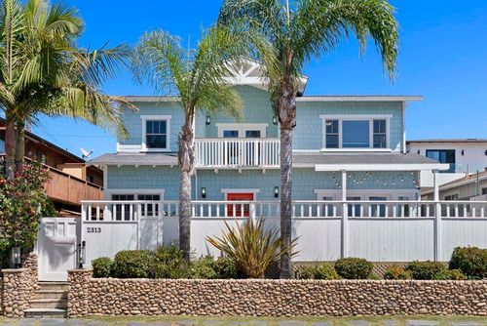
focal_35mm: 32
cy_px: 163
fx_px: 433
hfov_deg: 58.7
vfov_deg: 41.2
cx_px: 244
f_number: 8
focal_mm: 32
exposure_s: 1/500
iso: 500
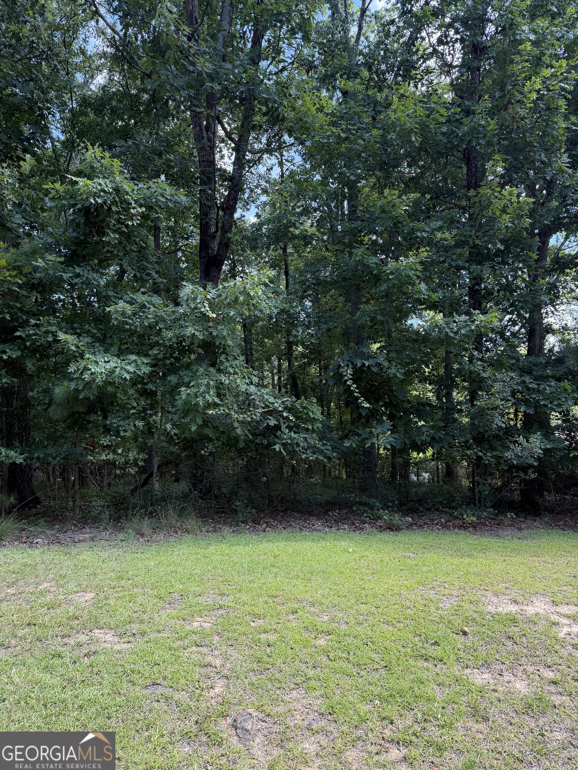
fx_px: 534
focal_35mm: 24
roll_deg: +2.8
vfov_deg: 71.6
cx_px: 289
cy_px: 385
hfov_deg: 56.8
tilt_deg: +4.8
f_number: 1.78
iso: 100
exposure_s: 1/514
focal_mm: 6.76
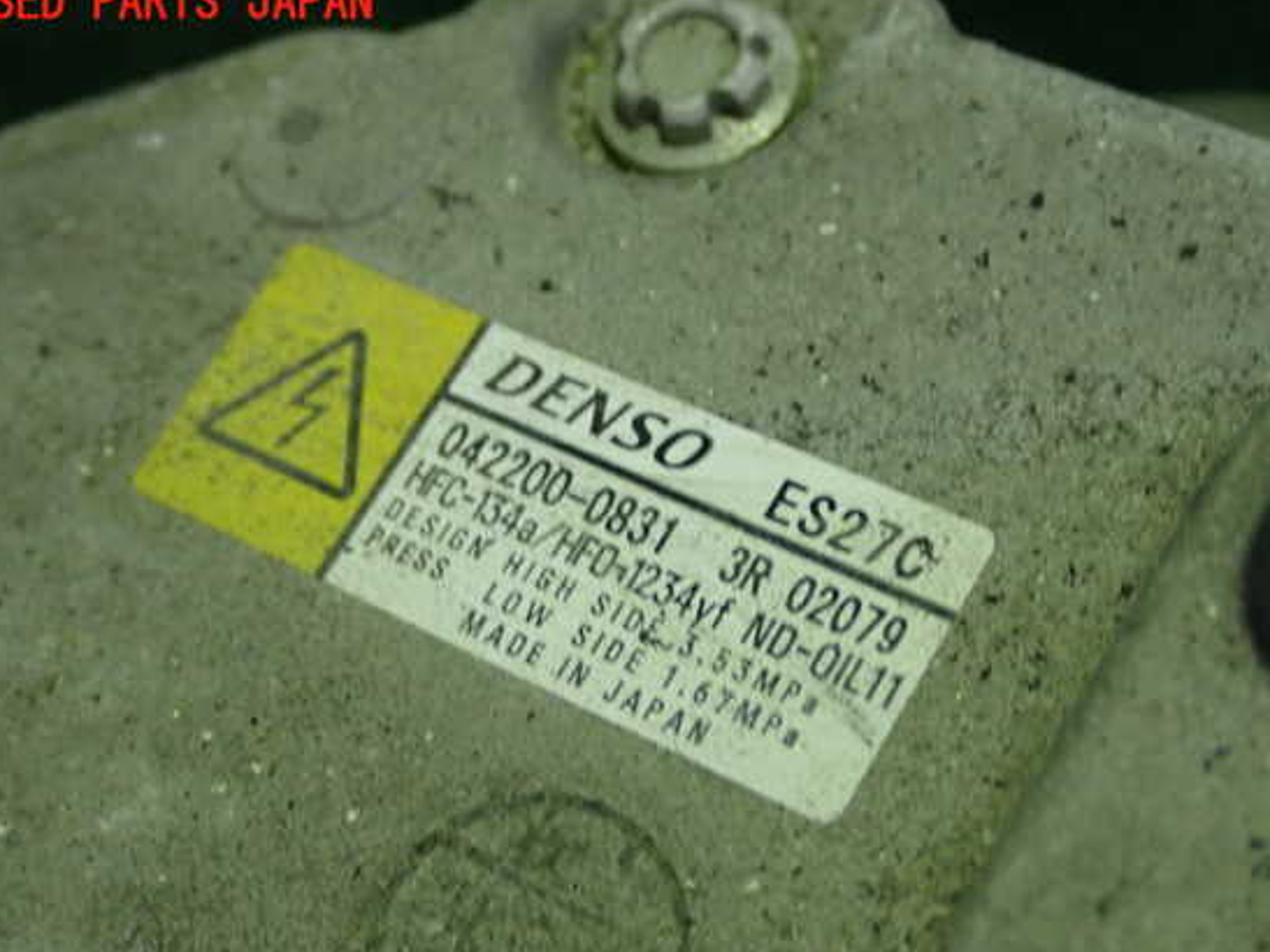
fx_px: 2494
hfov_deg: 28.6
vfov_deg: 21.6
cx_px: 648
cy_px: 497
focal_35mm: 68
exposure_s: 1/30
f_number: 3.6
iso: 800
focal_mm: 11.09
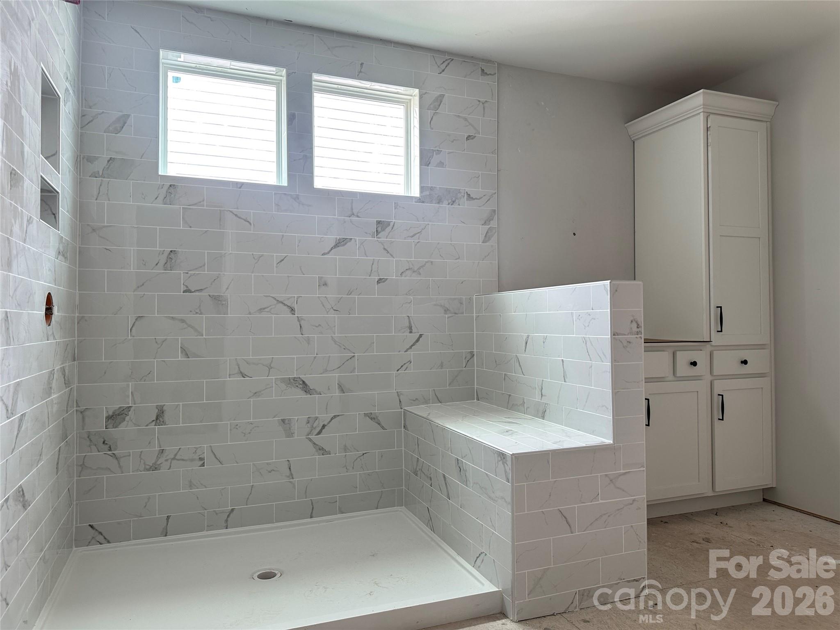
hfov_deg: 71.6
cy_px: 315
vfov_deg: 56.8
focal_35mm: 24
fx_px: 582
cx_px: 420
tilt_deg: +0.6
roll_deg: -0.9
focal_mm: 6.86
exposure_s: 1/121
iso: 100
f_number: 1.78
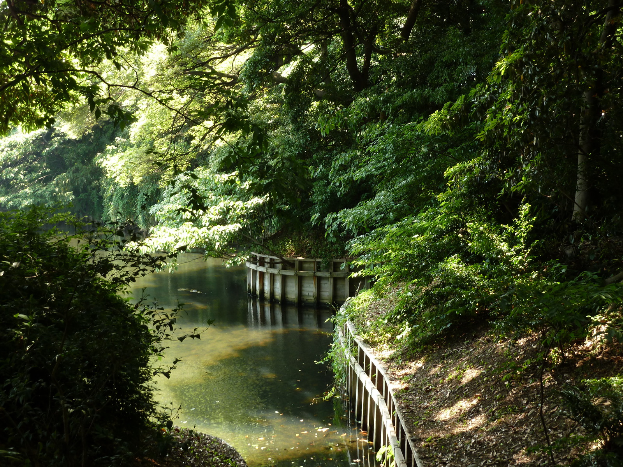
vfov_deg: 26.6
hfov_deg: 34.9
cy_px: 234
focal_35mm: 55
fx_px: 990
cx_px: 312
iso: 80
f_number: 3.9
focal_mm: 9.1
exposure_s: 1/30
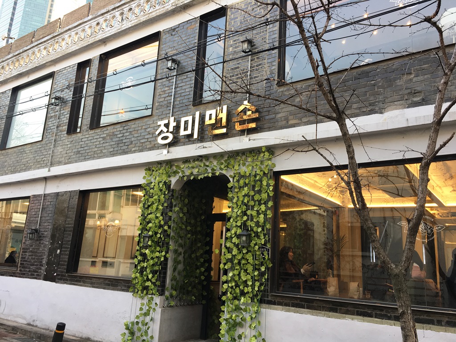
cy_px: 171
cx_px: 228
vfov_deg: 48.2
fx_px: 382
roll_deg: -3.6
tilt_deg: +15.6
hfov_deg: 61.7
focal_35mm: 29
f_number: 2.2
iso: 25
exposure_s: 1/60
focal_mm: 4.15
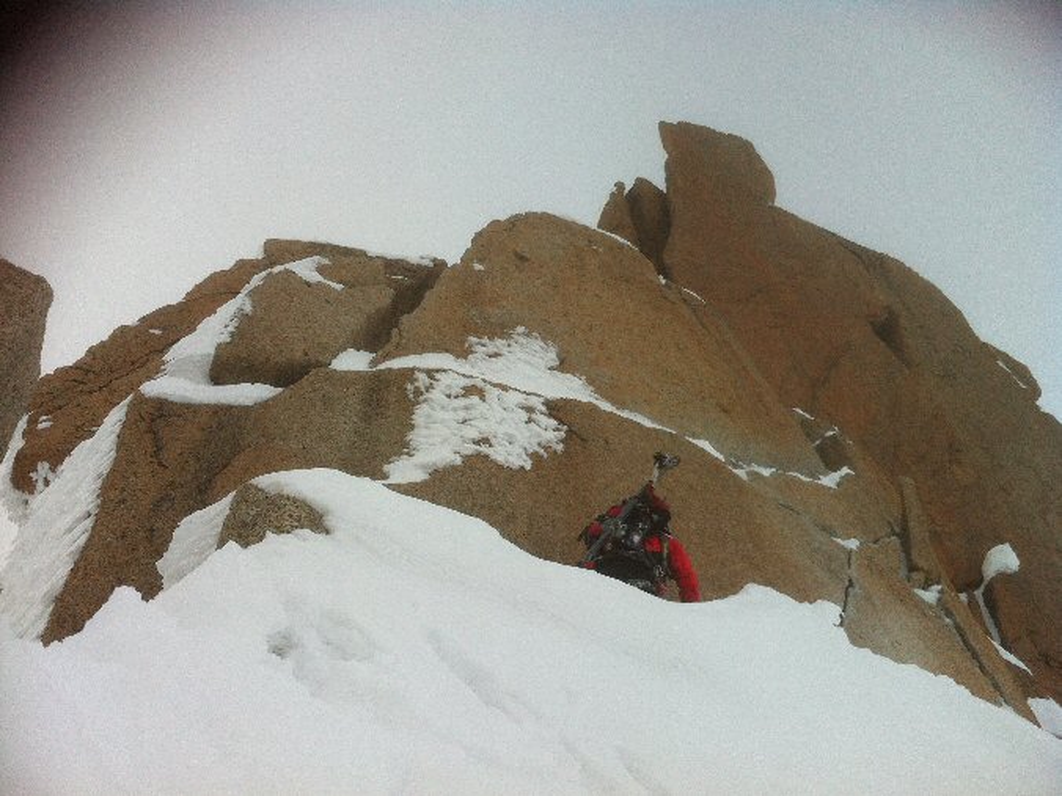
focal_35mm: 35
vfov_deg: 40.7
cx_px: 531
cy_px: 398
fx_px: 1074
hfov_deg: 52.6
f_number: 2.8
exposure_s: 1/794
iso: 80
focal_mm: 3.85
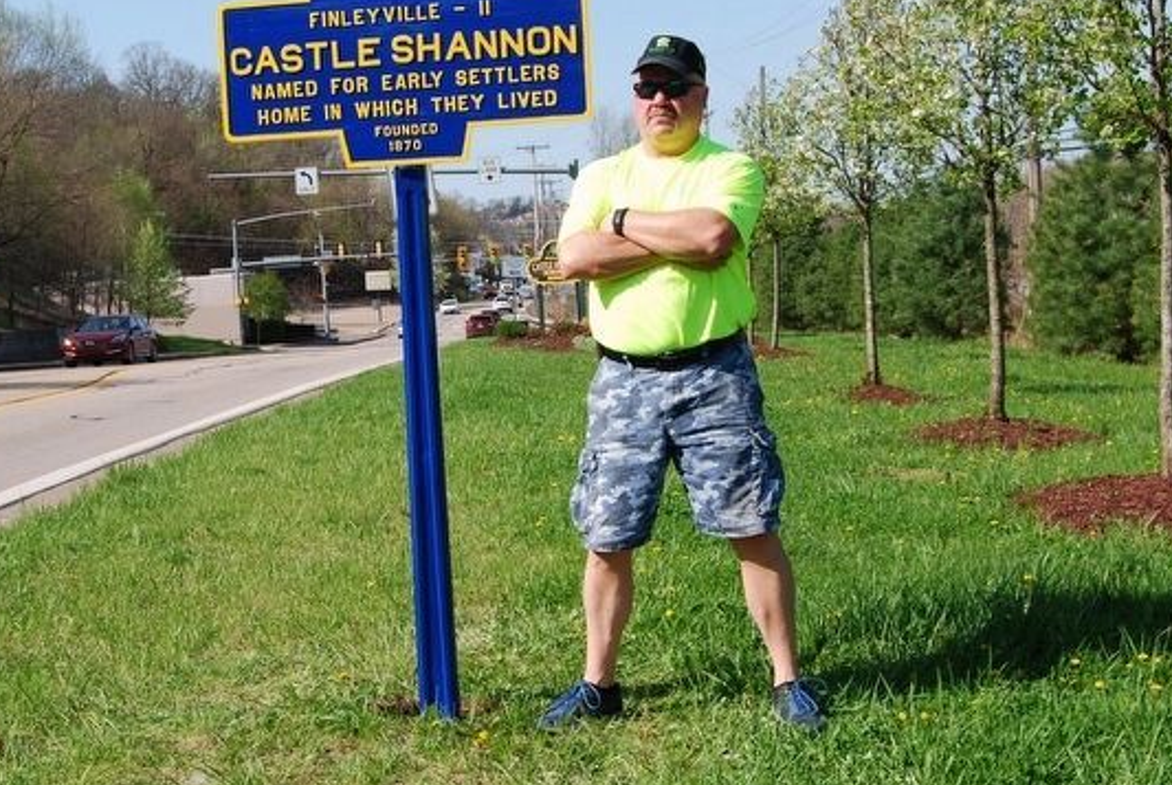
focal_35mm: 54
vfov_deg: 25.1
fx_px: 1760
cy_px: 389
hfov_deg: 36.7
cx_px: 464
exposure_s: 1/200
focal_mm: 24
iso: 100
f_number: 7.1
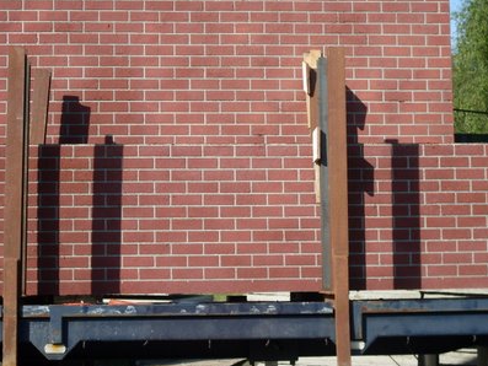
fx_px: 1382
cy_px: 154
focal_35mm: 98
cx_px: 250
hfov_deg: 20.0
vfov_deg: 15.1
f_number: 4
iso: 80
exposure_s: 1/500
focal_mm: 13.5
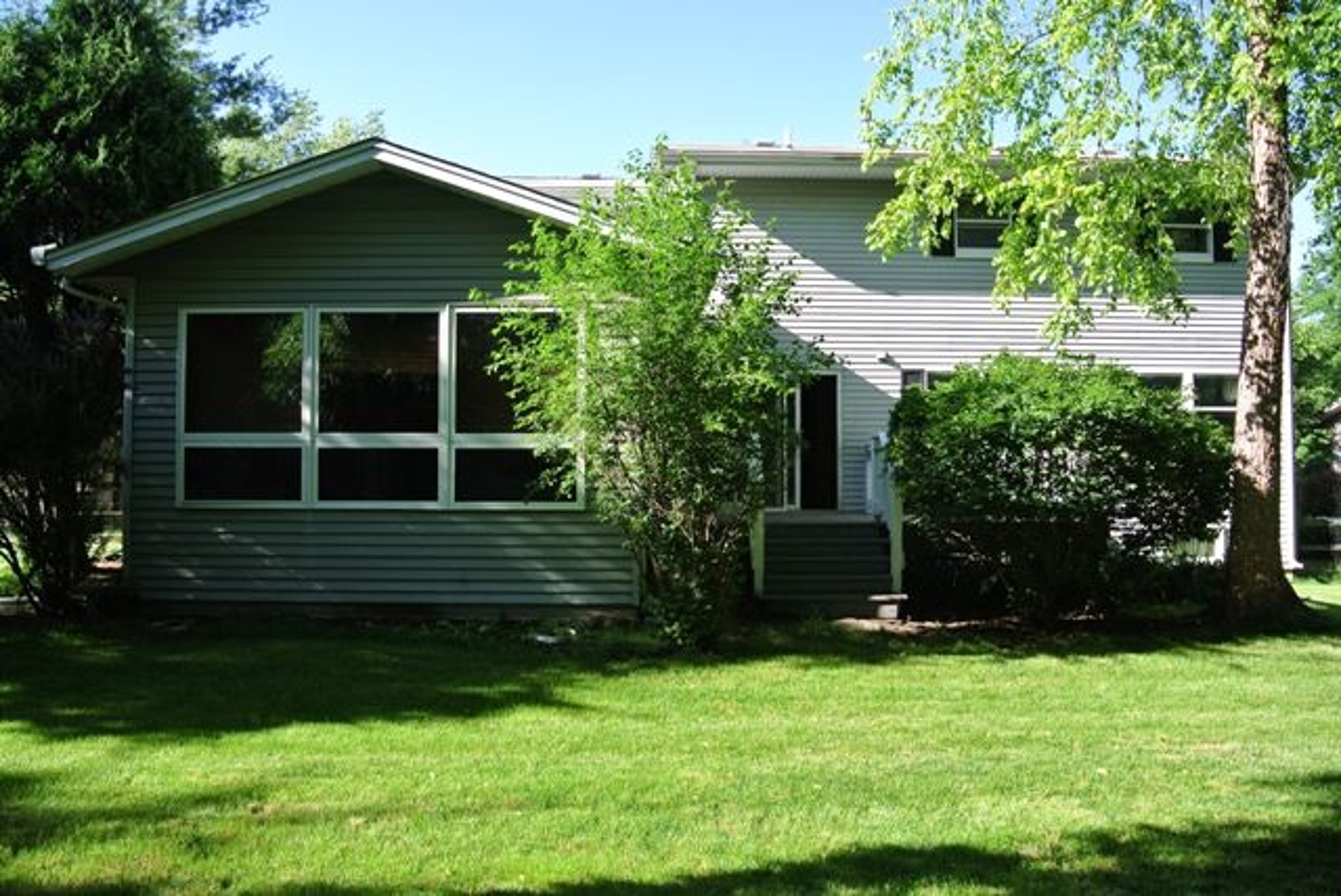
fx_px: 1081
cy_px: 448
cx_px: 670
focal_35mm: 29
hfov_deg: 63.6
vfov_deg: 45.0
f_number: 4
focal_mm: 11
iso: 100
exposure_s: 1/250
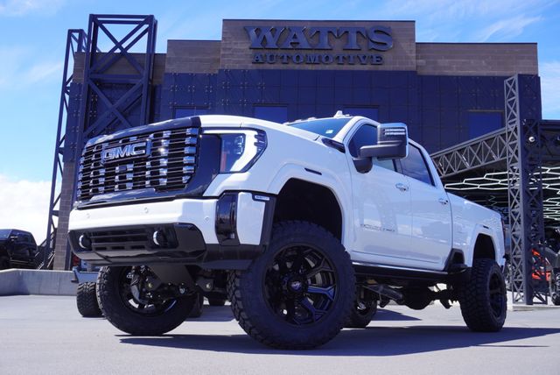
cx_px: 280
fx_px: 584
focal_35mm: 38
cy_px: 188
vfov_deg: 35.6
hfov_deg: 51.2
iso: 100
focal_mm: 25
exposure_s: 1/125
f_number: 9
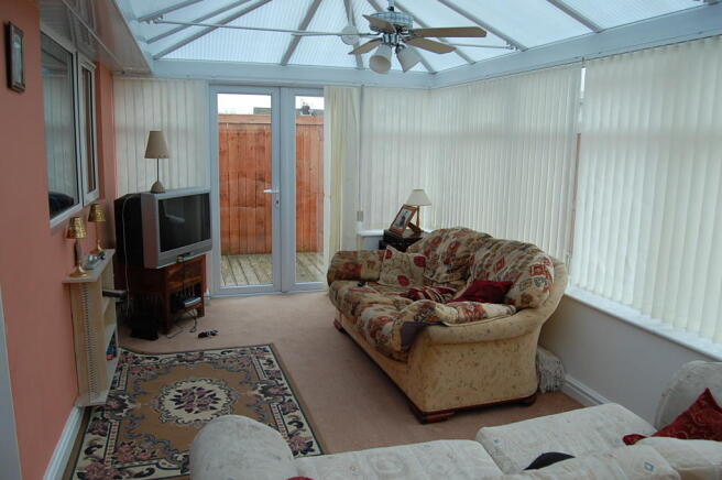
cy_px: 240
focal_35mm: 27
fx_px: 541
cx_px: 361
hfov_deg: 67.4
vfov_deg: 47.8
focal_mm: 18
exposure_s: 1/125
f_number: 5.6
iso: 320
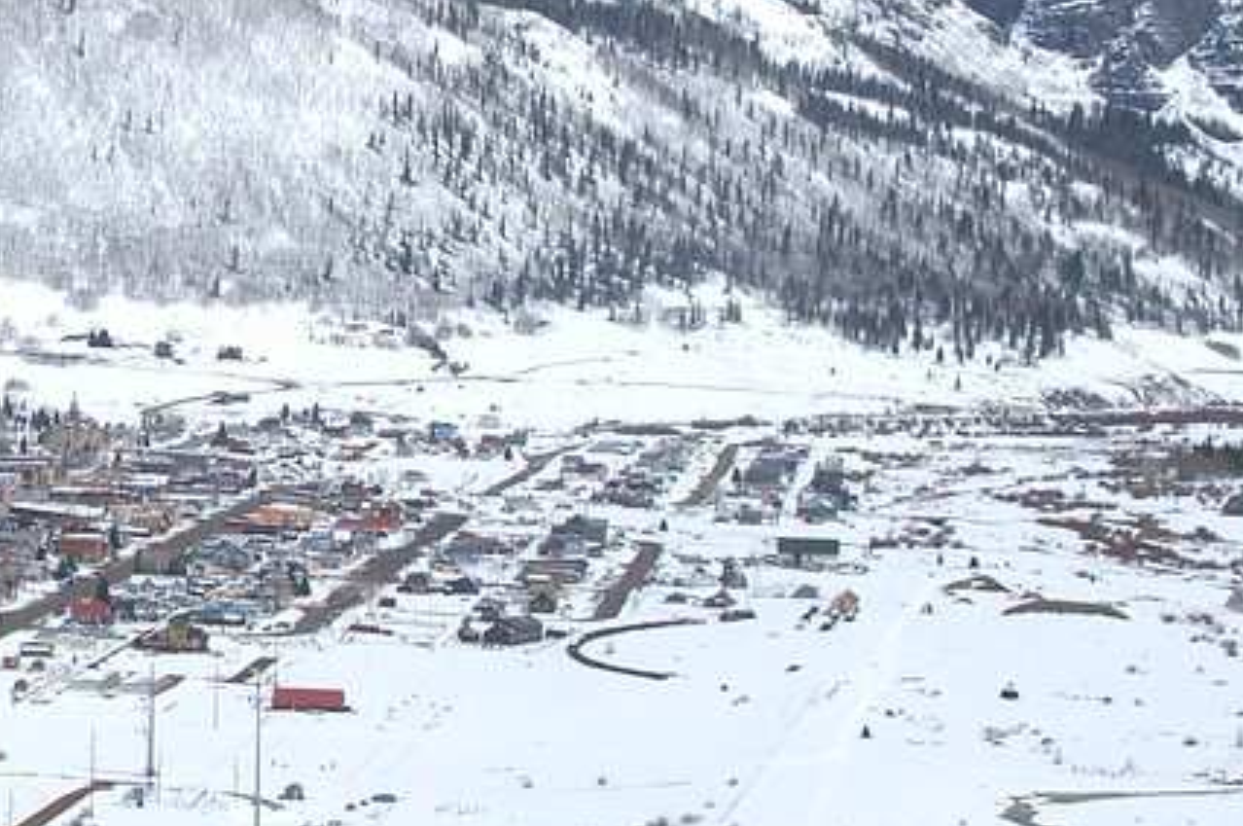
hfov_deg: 15.9
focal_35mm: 126
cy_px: 124
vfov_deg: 10.8
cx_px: -79
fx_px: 4352
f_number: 5.6
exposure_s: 1/2500
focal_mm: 35
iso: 200
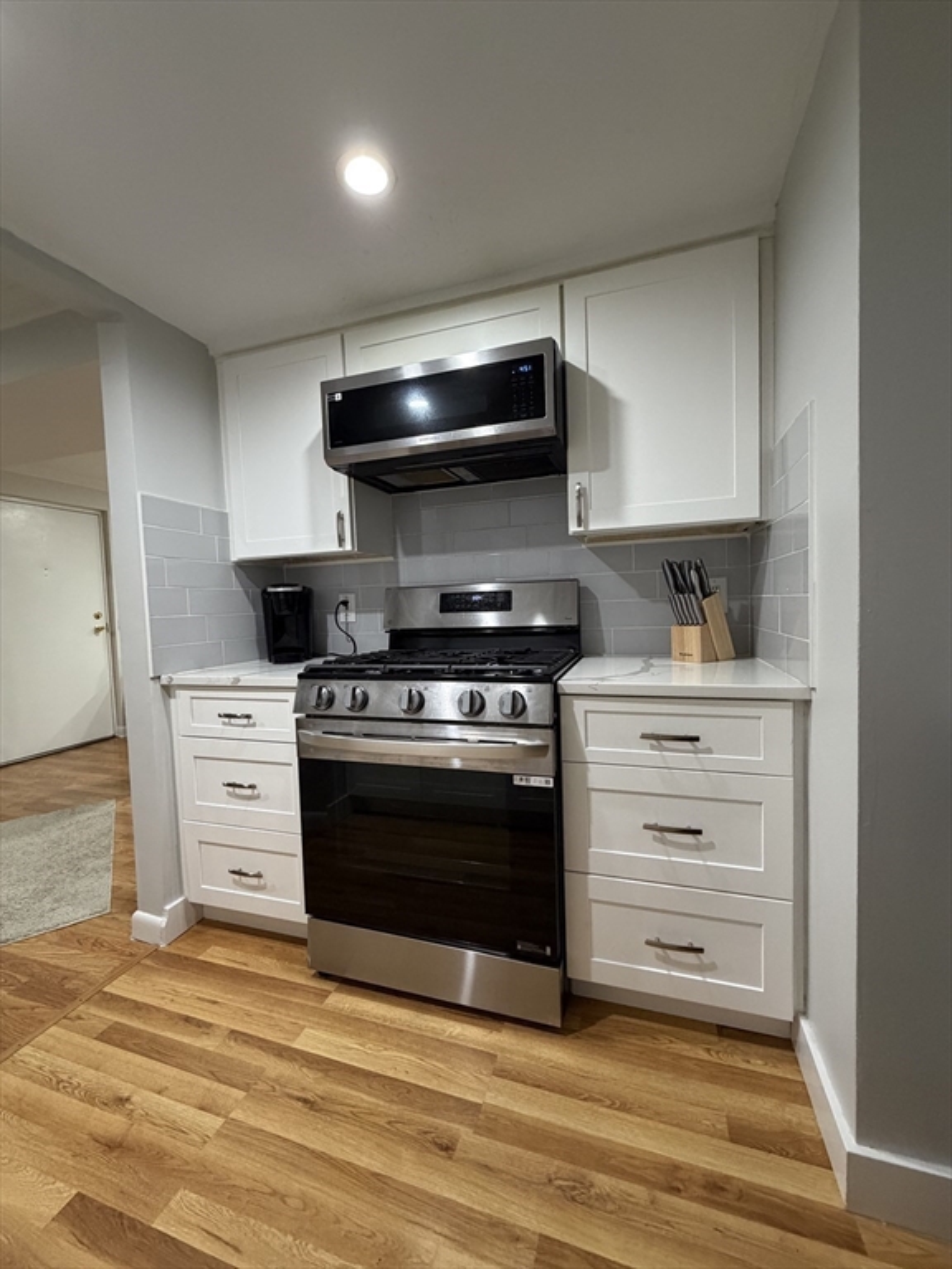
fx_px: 513
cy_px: 634
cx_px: 476
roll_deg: +2.3
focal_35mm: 14
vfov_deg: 102.1
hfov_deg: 85.7
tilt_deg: -3.0
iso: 400
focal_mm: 2.22
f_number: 2.2
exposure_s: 1/60
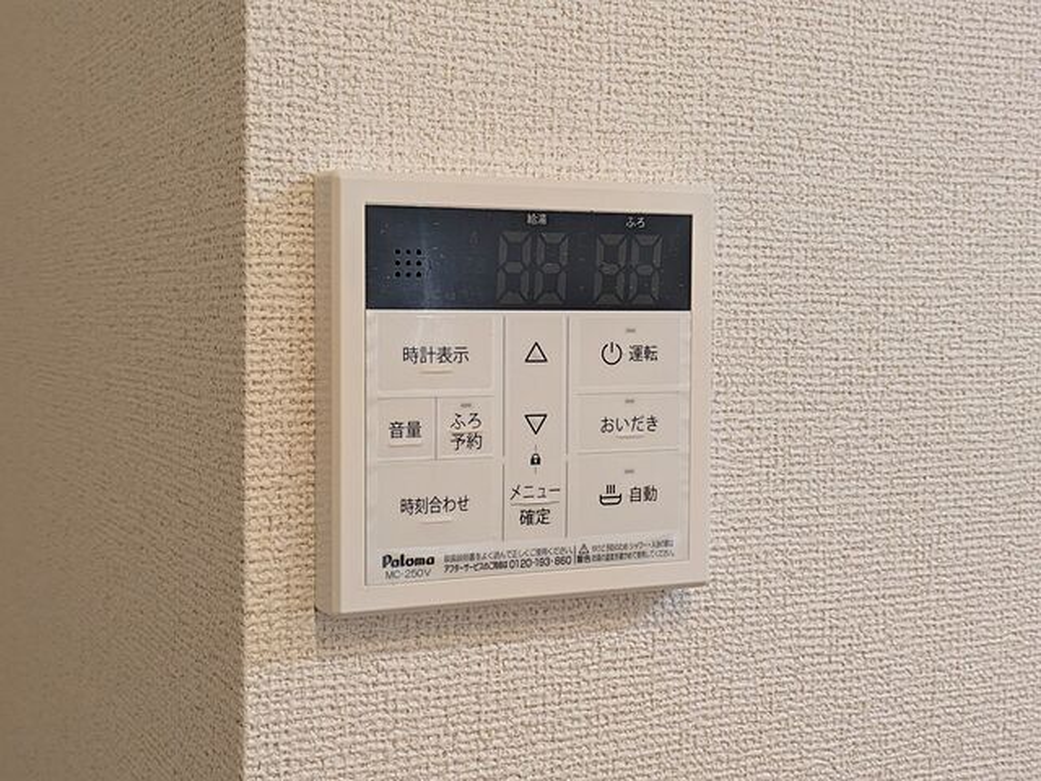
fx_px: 1534
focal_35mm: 51
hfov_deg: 37.5
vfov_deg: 28.6
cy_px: 390
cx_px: 520
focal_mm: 5.43
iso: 156
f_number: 1.89
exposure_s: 1/50
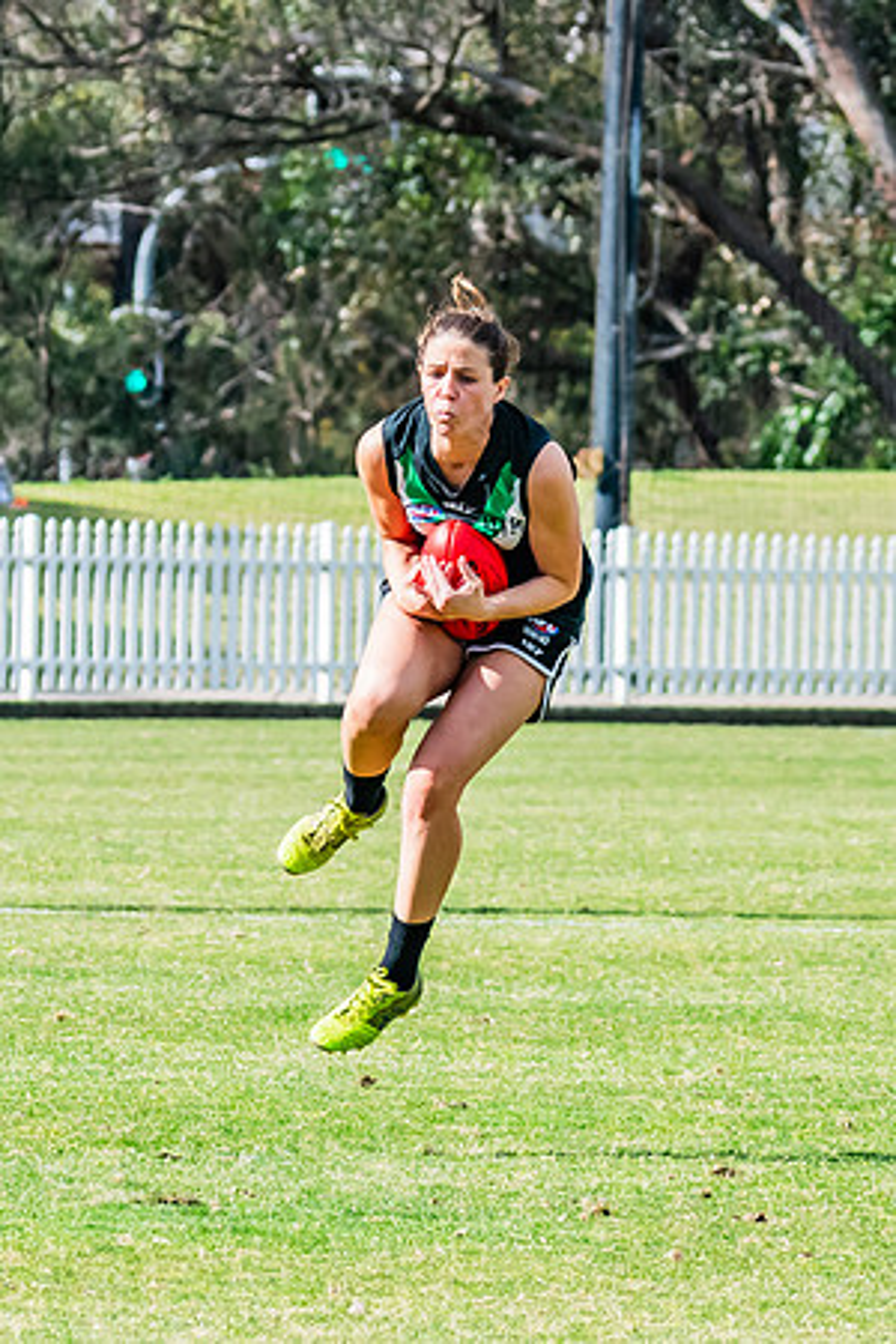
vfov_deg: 4.5
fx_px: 17025
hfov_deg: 3.0
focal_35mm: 456
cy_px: 512
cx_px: 435
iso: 800
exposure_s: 1/1600
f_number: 9
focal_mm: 170
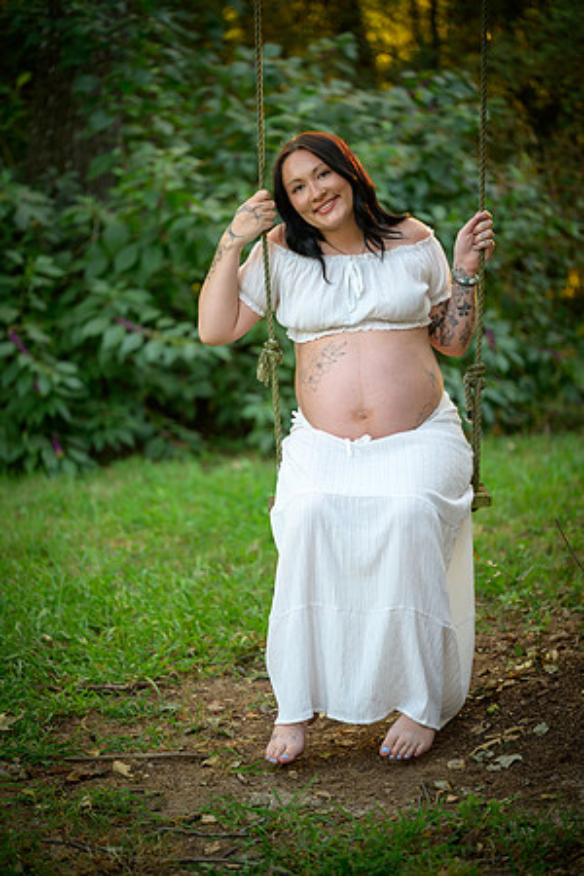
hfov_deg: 13.0
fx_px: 2555
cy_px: 438
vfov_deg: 19.5
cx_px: 292
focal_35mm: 105
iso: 720
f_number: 2.8
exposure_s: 1/125
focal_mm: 105
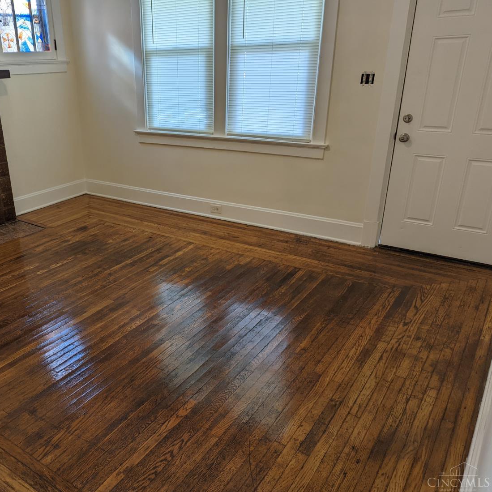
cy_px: 245
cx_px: 160
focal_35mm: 29
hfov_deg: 54.4
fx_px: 466
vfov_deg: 55.6
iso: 95
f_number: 1.85
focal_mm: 6.81
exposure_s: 1/108
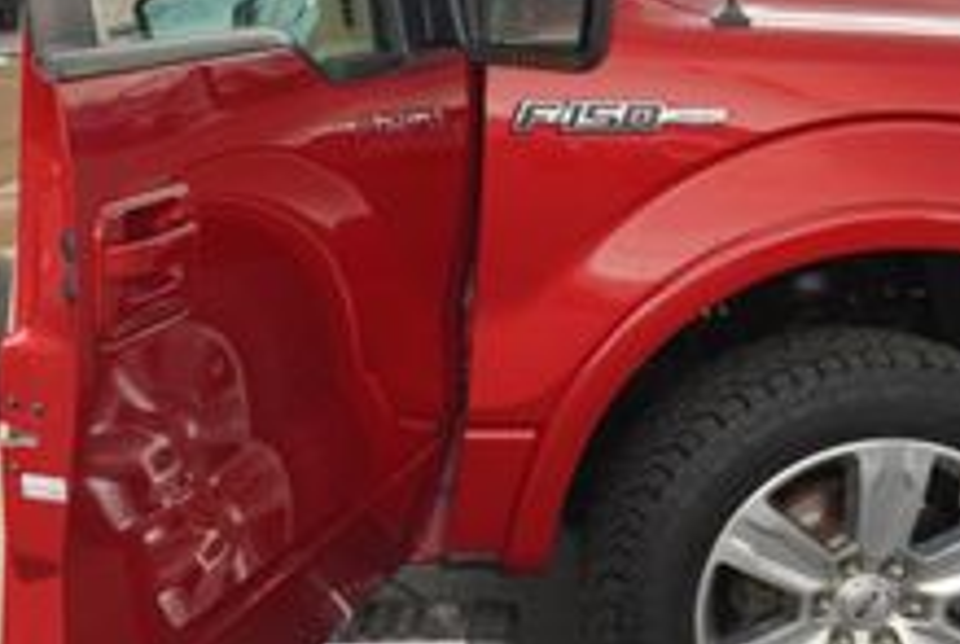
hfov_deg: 27.5
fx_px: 1870
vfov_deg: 19.5
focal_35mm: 70
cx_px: 48
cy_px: 254
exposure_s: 1/60
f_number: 4
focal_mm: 16
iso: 100
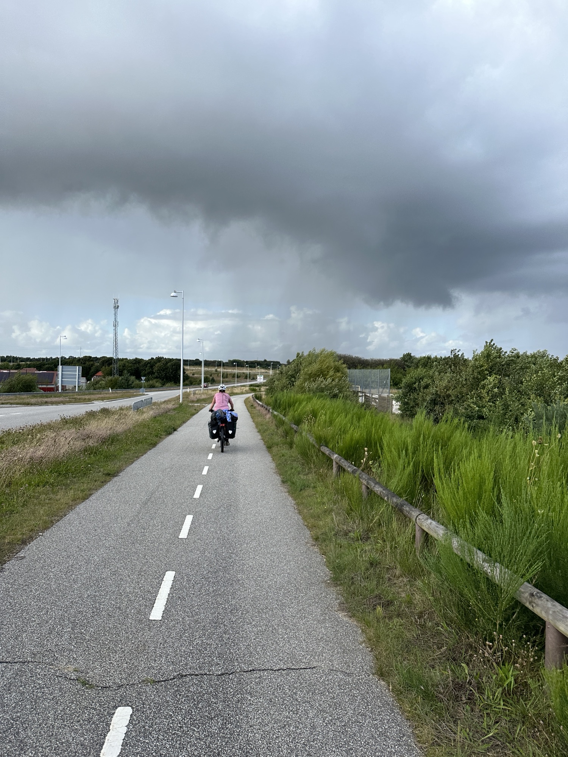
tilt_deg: +0.0
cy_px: 378
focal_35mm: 24
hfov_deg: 56.8
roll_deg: -0.6
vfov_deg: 71.6
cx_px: 284
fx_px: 525
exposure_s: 1/1639
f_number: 1.78
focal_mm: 6.86
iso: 80
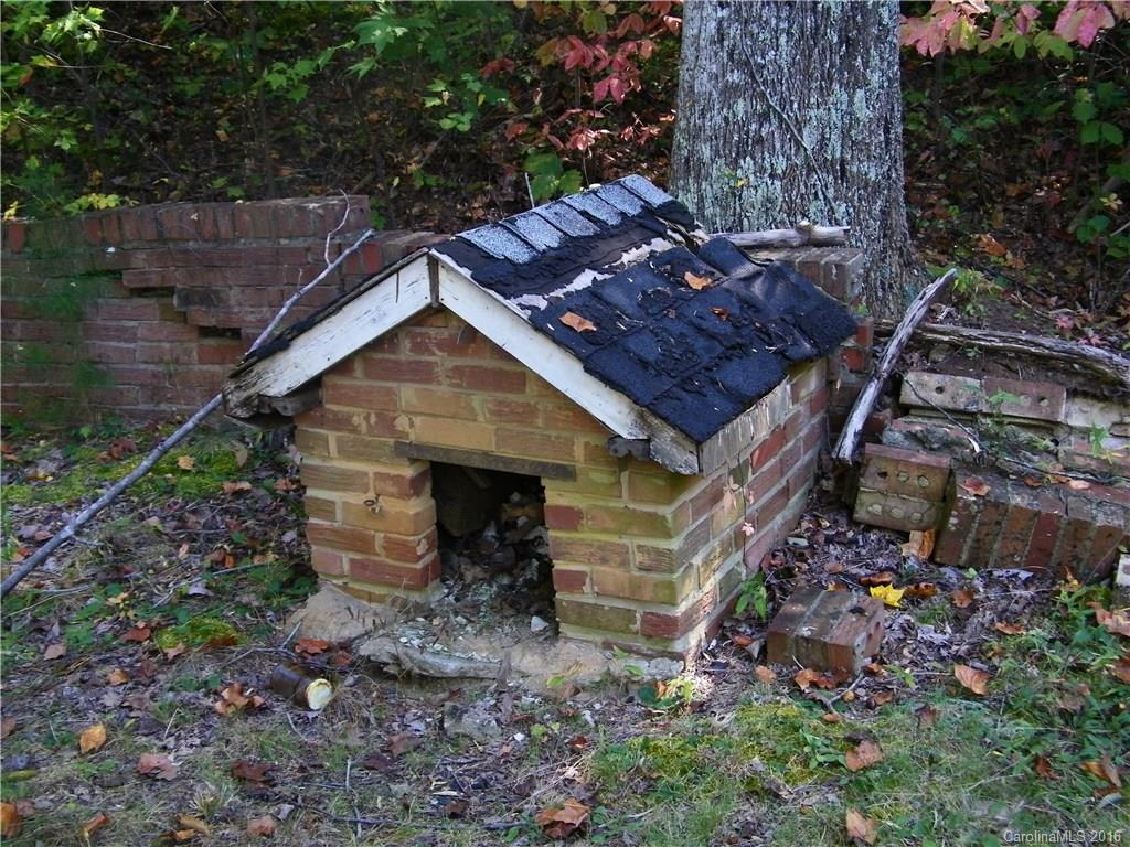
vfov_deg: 32.9
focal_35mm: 44
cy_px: 424
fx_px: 1436
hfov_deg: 42.9
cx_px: 565
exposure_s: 1/50
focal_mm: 7.9
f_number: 3.9
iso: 160
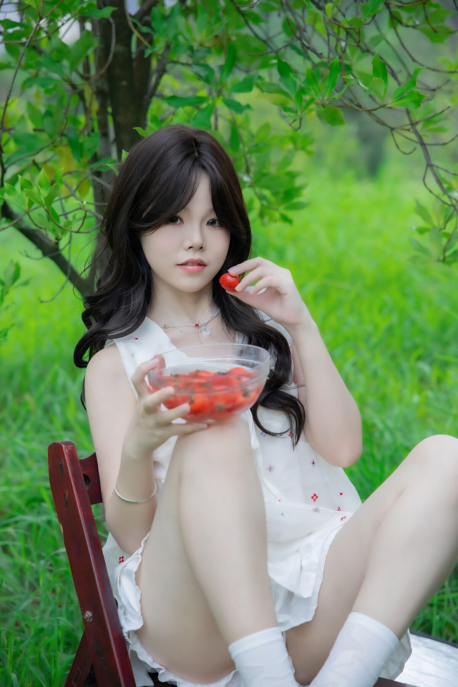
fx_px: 1336
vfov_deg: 28.8
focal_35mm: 70
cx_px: 229
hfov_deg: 19.5
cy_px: 344
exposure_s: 1/125
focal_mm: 70
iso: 200
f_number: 3.2
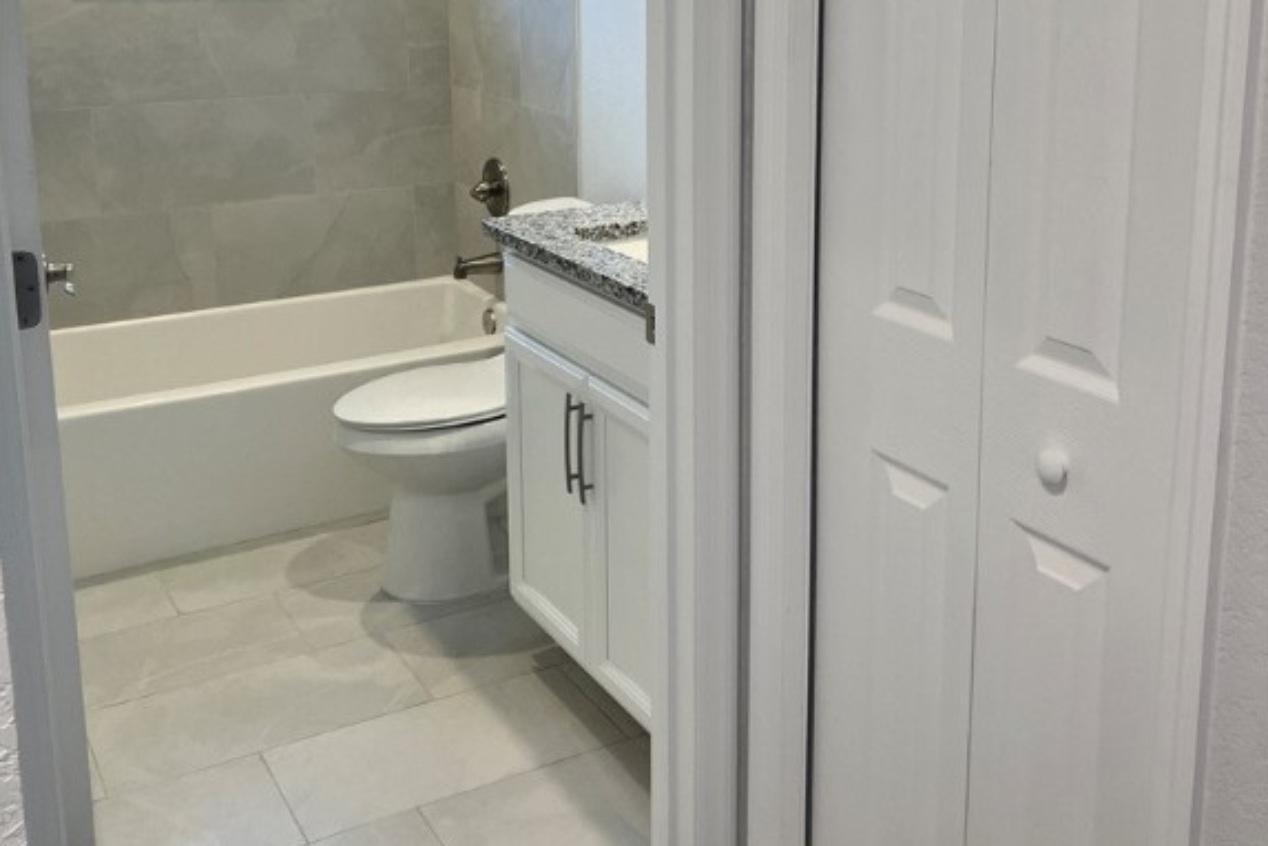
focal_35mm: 39
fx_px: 1374
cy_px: 197
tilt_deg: -10.9
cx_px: 635
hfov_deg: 49.6
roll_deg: +0.4
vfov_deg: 33.4
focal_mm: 3.99
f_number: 1.8
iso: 50
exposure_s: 1/60
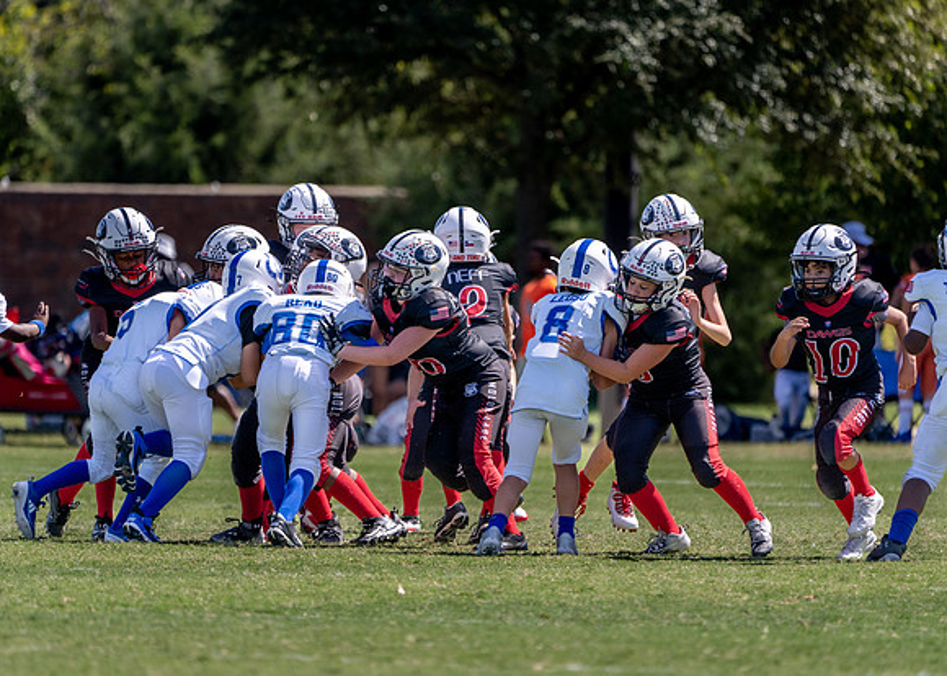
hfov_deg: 4.5
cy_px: 354
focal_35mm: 444
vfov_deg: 3.2
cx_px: 453
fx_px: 11947
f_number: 5.6
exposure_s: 1/1250
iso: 320
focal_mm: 400
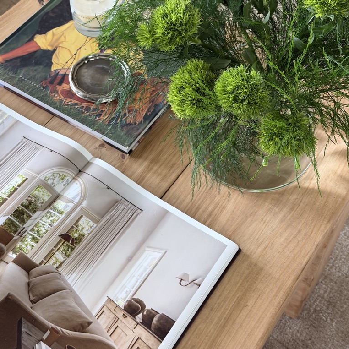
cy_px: 125
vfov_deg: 29.9
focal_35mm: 57
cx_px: 175
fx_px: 650
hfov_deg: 30.0
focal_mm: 6.76
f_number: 1.78
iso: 500
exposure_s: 1/30
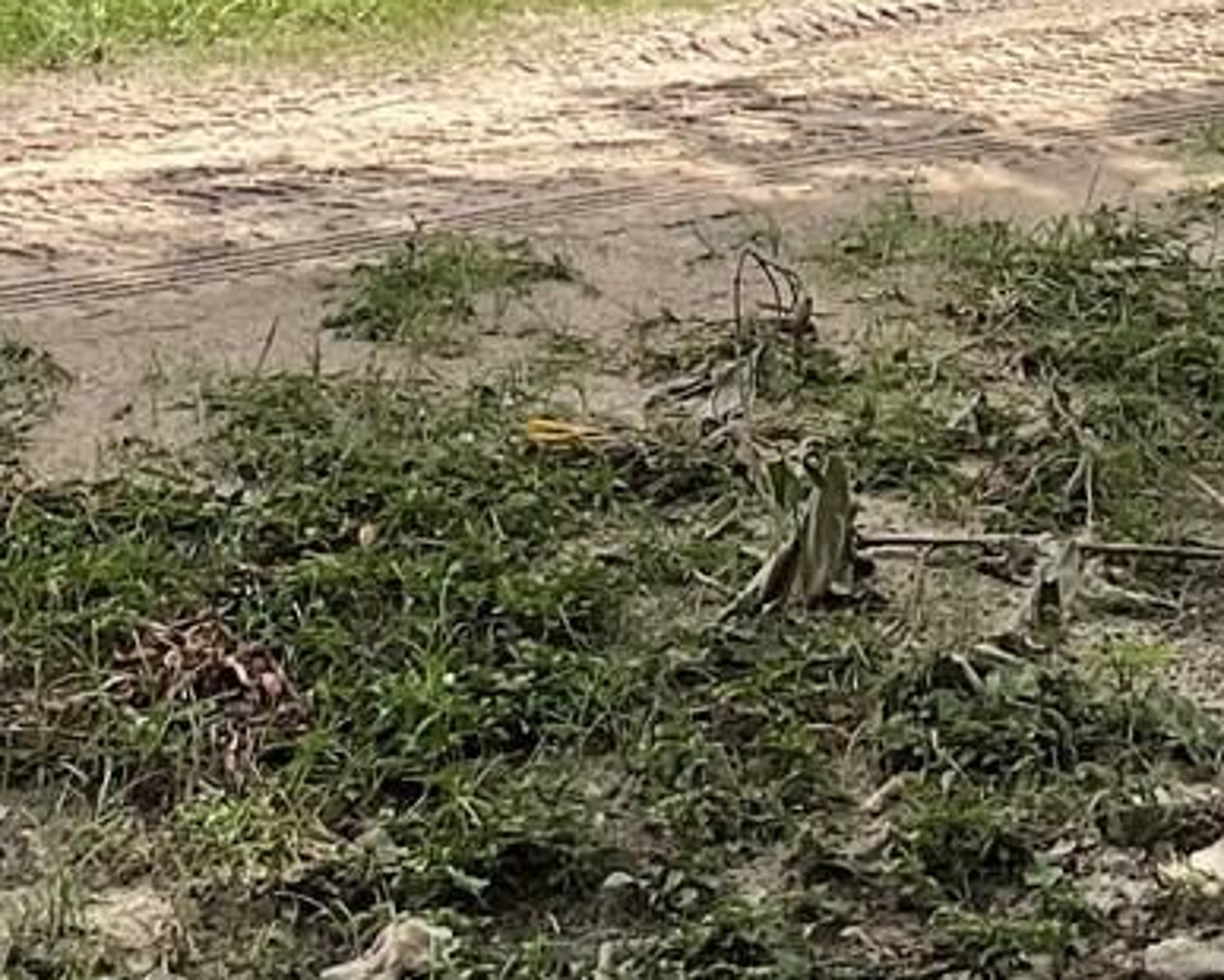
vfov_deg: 12.5
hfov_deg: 16.4
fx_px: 4241
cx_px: 781
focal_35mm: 117
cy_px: -544
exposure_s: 1/1577
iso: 16
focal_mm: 3
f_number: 1.8
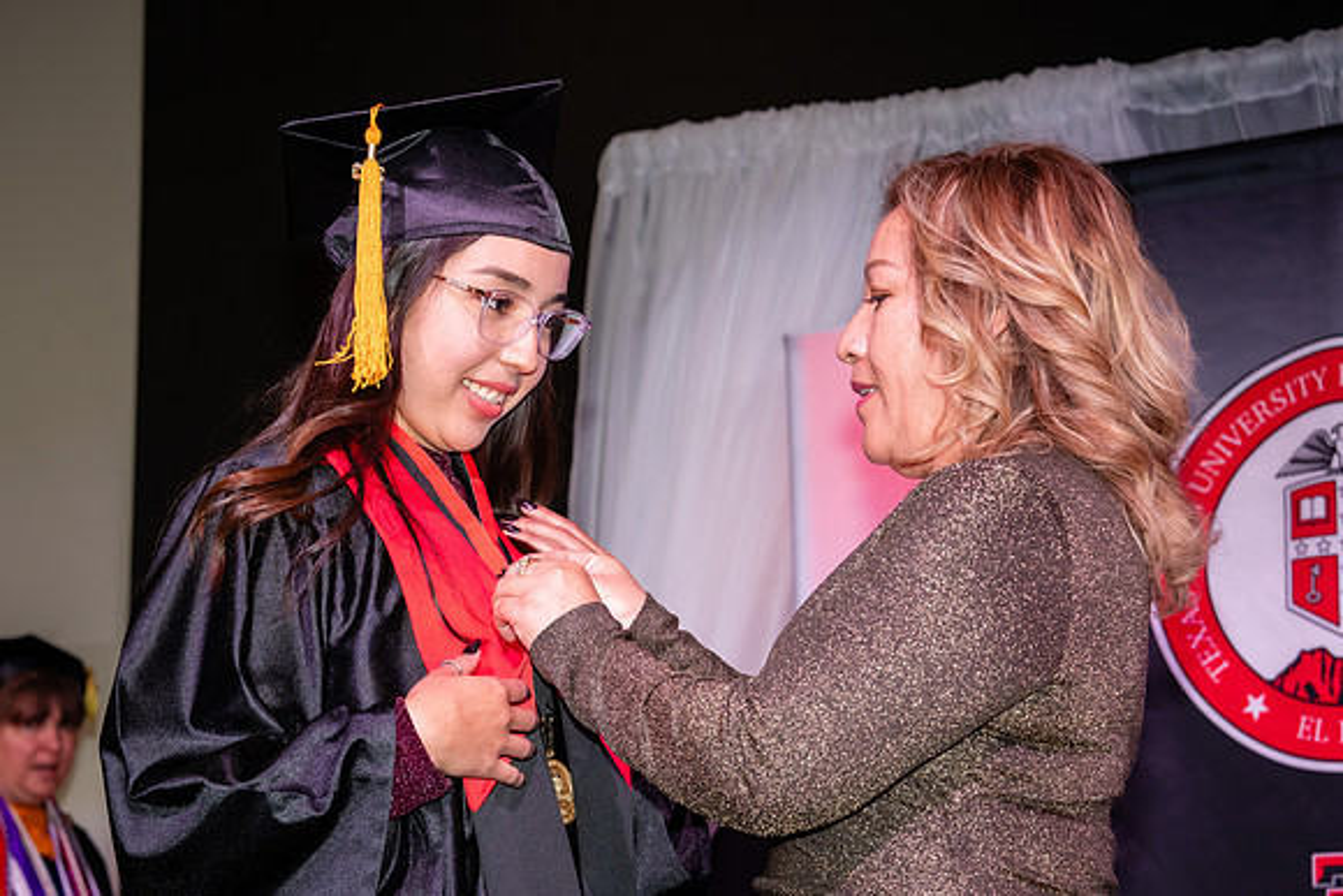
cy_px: 517
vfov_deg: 14.1
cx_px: 678
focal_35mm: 97
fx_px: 3625
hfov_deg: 21.0
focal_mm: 69
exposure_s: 1/160
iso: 800
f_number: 5.6
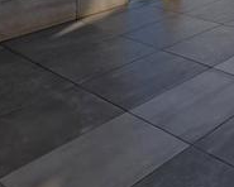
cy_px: -154
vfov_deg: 19.8
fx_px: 381
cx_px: 355
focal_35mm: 55
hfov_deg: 25.3
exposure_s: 1/1567
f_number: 1.9
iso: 40
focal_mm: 2.2
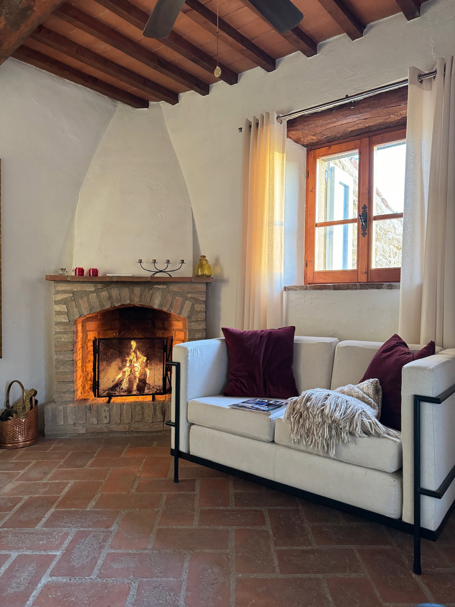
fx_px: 421
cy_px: 304
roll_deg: +0.0
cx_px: 228
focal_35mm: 24
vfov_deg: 71.6
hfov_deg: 56.8
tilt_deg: -0.7
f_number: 1.78
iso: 800
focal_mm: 6.76
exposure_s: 1/60
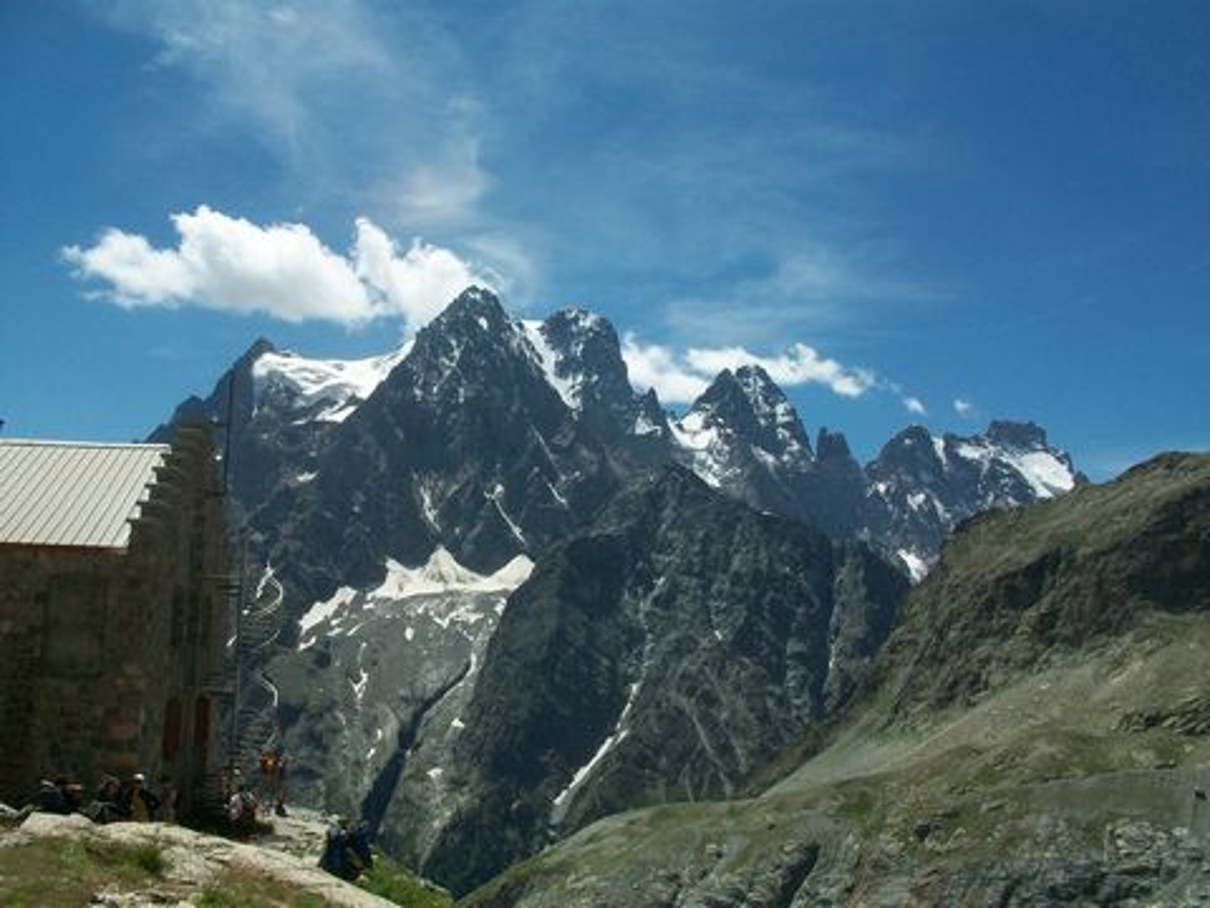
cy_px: 454
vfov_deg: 41.8
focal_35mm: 34
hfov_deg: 54.0
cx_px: 605
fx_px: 1188
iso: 80
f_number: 5.5
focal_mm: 5.7
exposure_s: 1/800
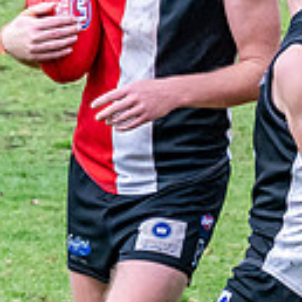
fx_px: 13996
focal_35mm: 1418
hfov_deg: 1.2
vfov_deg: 1.2
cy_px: 281
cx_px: 292
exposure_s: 1/2500
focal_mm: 190
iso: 1250
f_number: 7.1
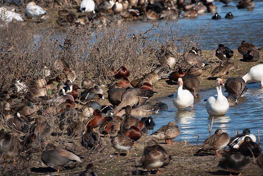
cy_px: 88
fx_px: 4384
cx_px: 132
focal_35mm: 600
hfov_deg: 3.4
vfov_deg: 2.3
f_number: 4.5
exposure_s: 1/1250
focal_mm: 220
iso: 100
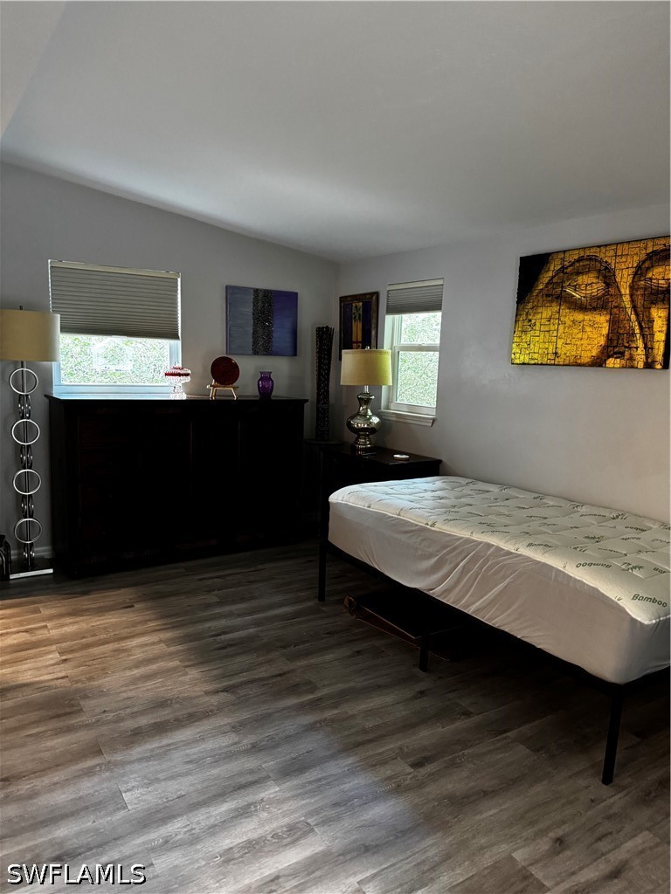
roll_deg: -1.1
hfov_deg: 56.8
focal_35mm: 24
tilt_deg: -7.7
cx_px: 336
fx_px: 620
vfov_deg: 71.6
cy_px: 447
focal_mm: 6.76
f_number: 1.78
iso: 640
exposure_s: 1/40
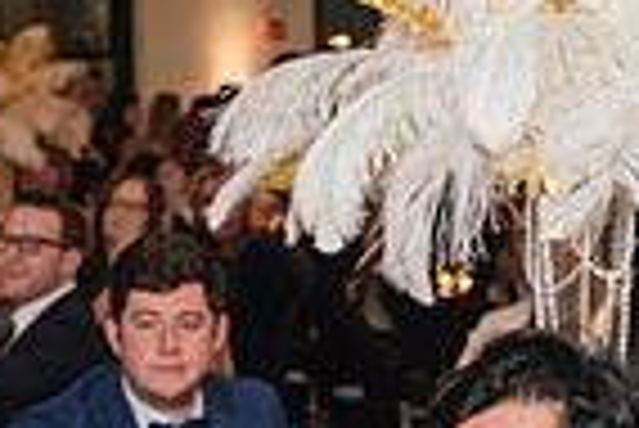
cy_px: 476
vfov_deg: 9.2
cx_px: 58
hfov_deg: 13.7
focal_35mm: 148
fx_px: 2630
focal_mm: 35
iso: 8000
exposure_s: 1/250
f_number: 3.2
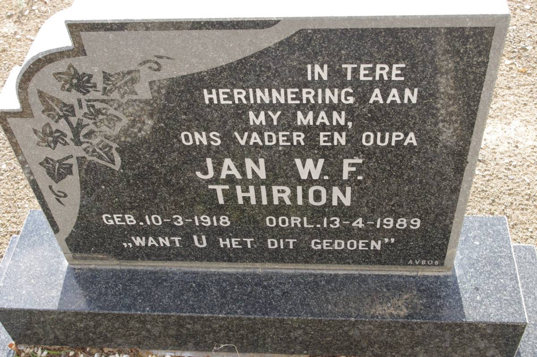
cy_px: 178
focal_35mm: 46
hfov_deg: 42.8
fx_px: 685
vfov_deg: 29.2
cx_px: 268
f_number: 11
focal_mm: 30.63
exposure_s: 1/125
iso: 800
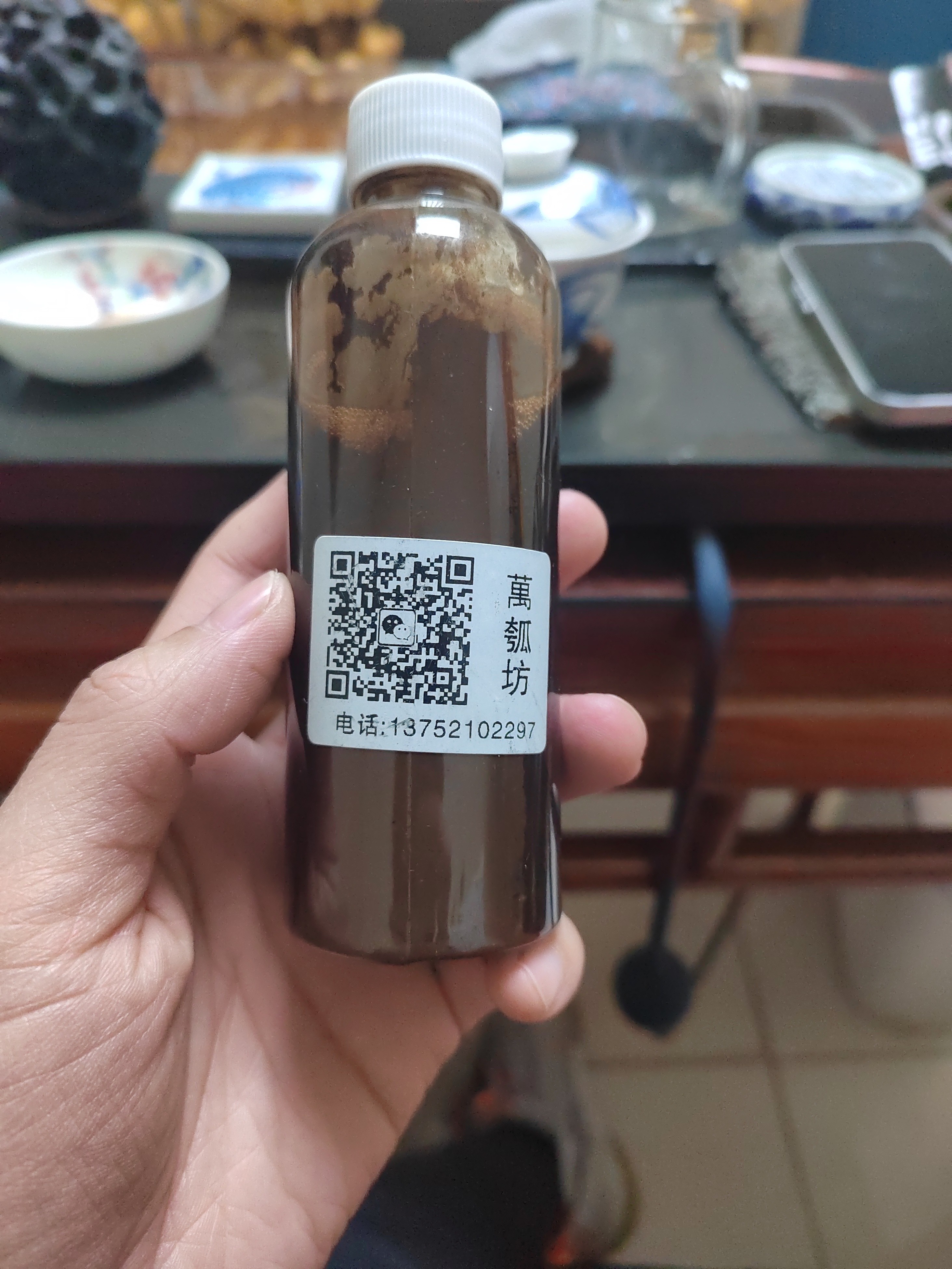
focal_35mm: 23
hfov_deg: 58.9
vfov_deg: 73.9
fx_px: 843
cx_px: 476
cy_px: 634
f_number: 1.9
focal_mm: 5.52
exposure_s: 1/50
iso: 3200
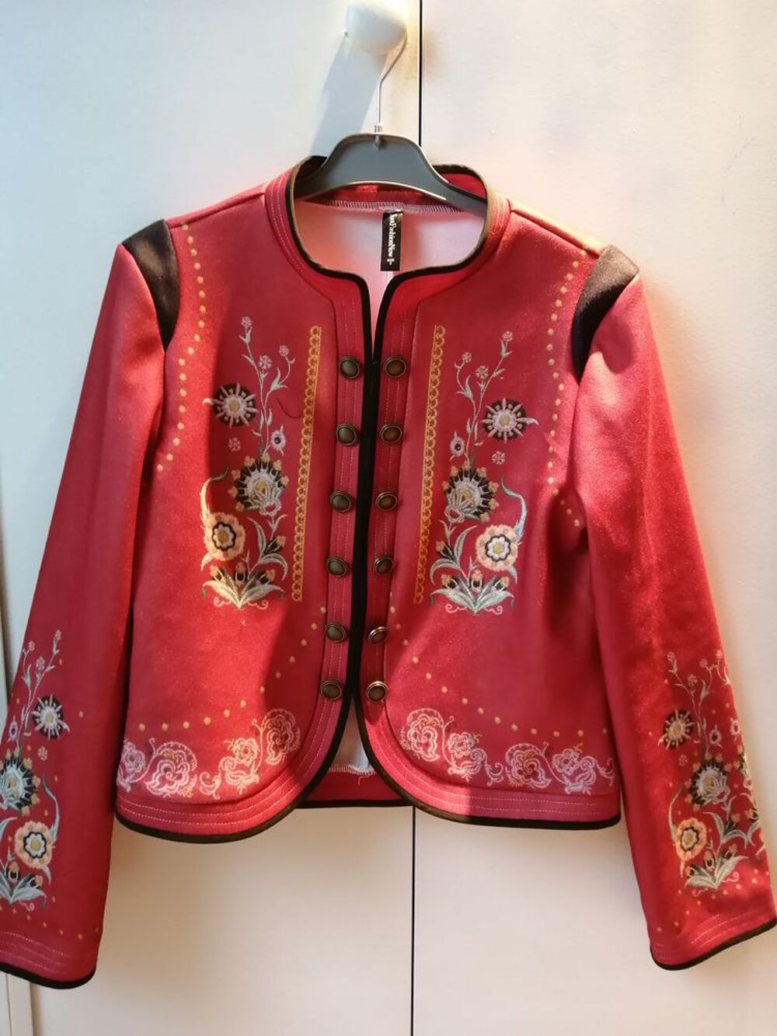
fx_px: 778
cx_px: 388
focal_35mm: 26
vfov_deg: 67.3
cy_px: 518
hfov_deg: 53.1
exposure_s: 1/20
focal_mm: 3.6
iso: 320
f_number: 1.8
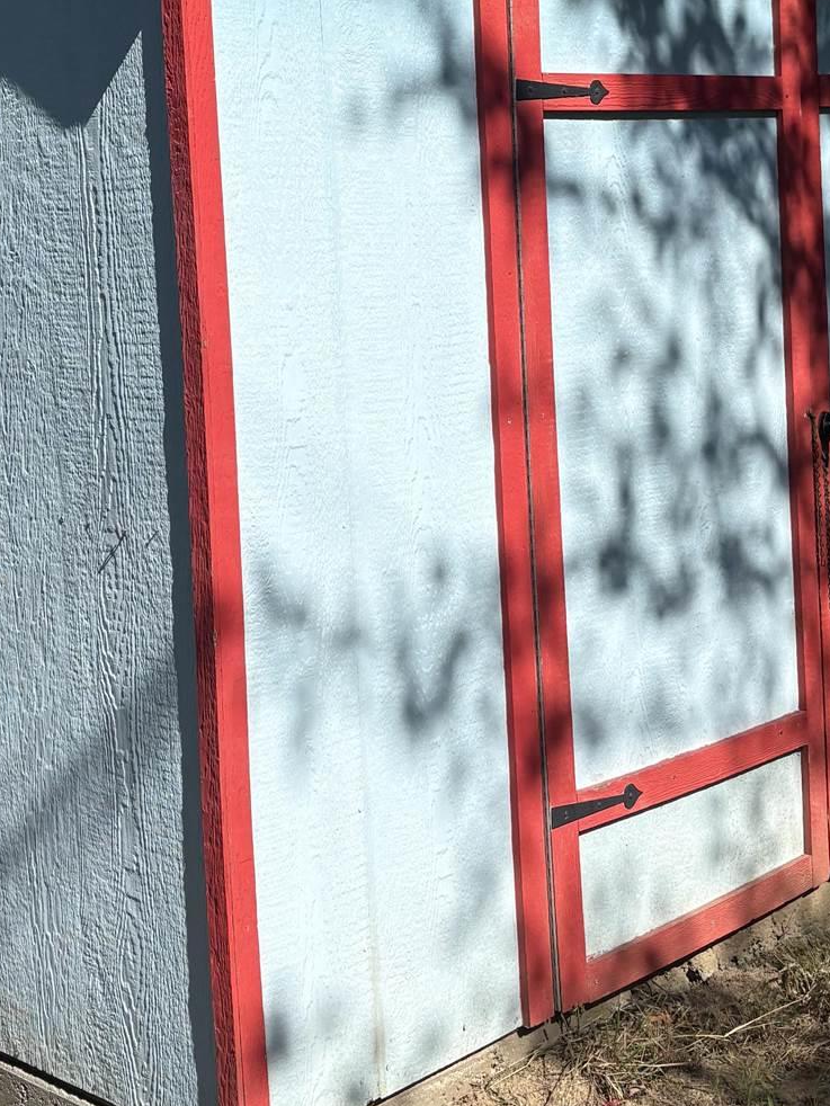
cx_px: 476
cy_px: 251
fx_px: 1949
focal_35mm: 61
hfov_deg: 24.0
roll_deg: +3.0
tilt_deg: -1.5
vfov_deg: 31.0
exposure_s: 1/4608
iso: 50
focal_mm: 5.96
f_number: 1.6
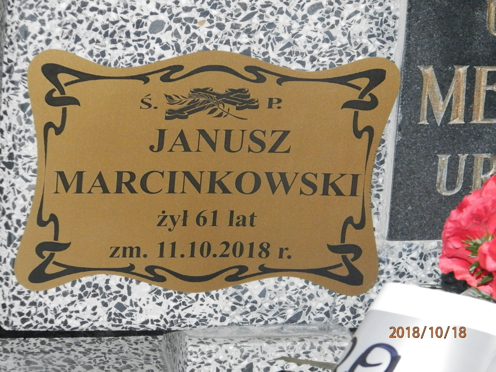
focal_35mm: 224
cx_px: 248
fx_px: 3210
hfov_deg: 8.8
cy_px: 186
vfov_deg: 6.6
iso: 800
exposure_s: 1/50
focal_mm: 40
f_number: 5.4
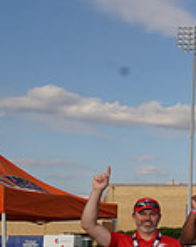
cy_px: 238
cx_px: 469
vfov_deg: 20.9
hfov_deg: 13.1
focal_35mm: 89
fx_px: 647
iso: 100
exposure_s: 1/250
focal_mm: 24
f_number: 9
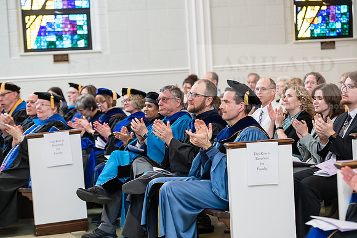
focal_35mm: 100
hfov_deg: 20.4
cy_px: 119
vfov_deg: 13.7
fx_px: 992
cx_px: 178
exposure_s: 1/200
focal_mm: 100
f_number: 4
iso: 1600
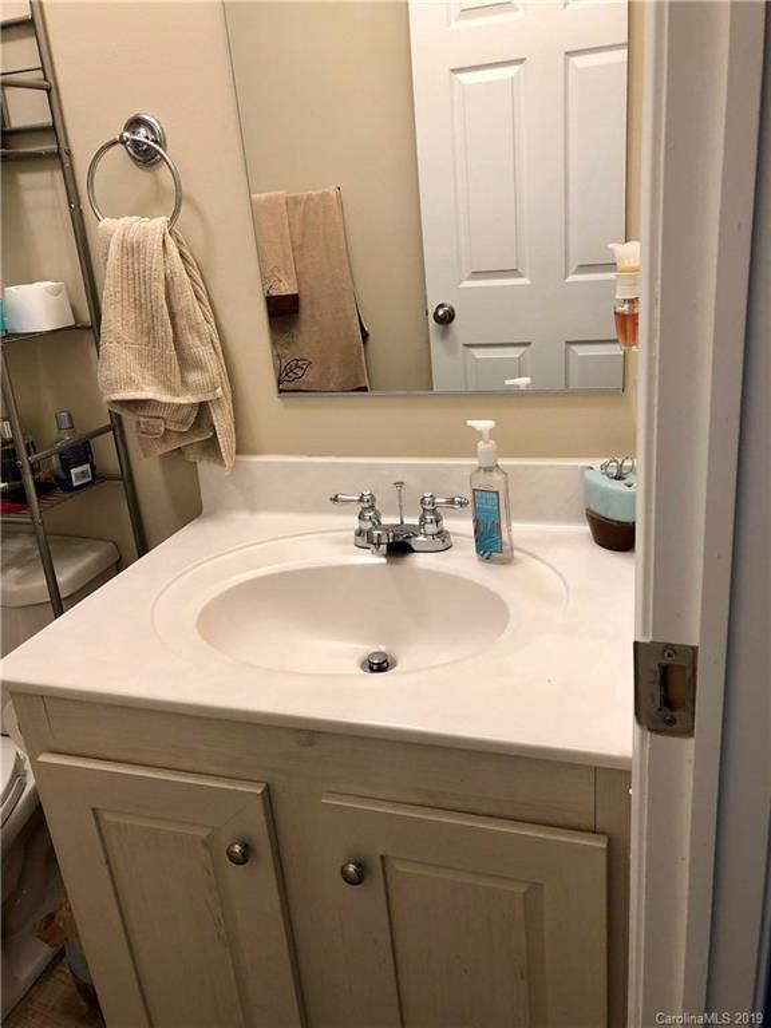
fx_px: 832
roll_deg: +5.1
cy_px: 514
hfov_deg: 49.7
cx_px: 386
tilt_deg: -22.0
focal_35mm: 28
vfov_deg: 63.4
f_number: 1.8
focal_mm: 3.99
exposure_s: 1/30
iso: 32
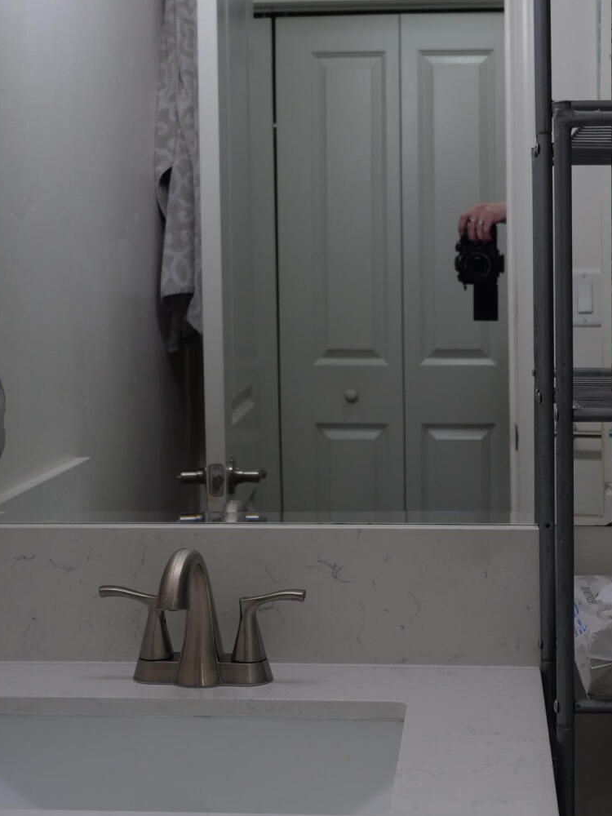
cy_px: 311
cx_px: 368
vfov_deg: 32.0
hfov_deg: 24.4
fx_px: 1414
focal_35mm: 60
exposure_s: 1/125
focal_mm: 15
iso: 200
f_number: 3.2
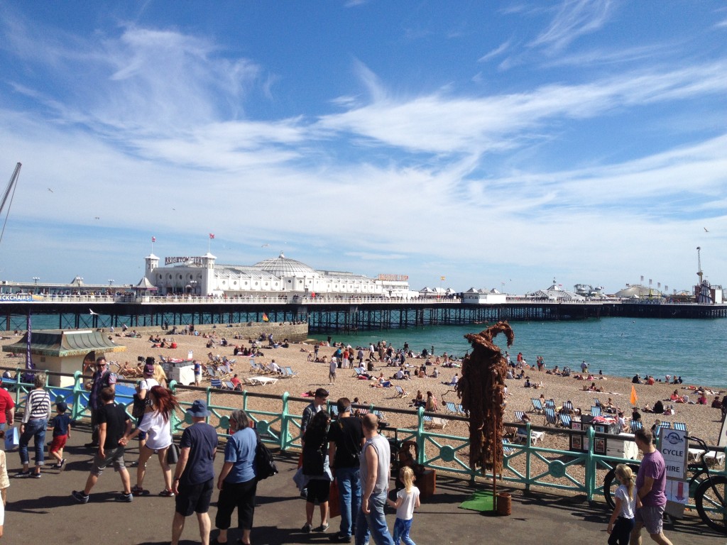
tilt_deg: -0.1
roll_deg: -1.4
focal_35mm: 35
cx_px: 364
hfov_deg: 52.6
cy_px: 272
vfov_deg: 40.7
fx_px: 735
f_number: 2.4
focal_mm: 4.28
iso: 50
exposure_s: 1/2762
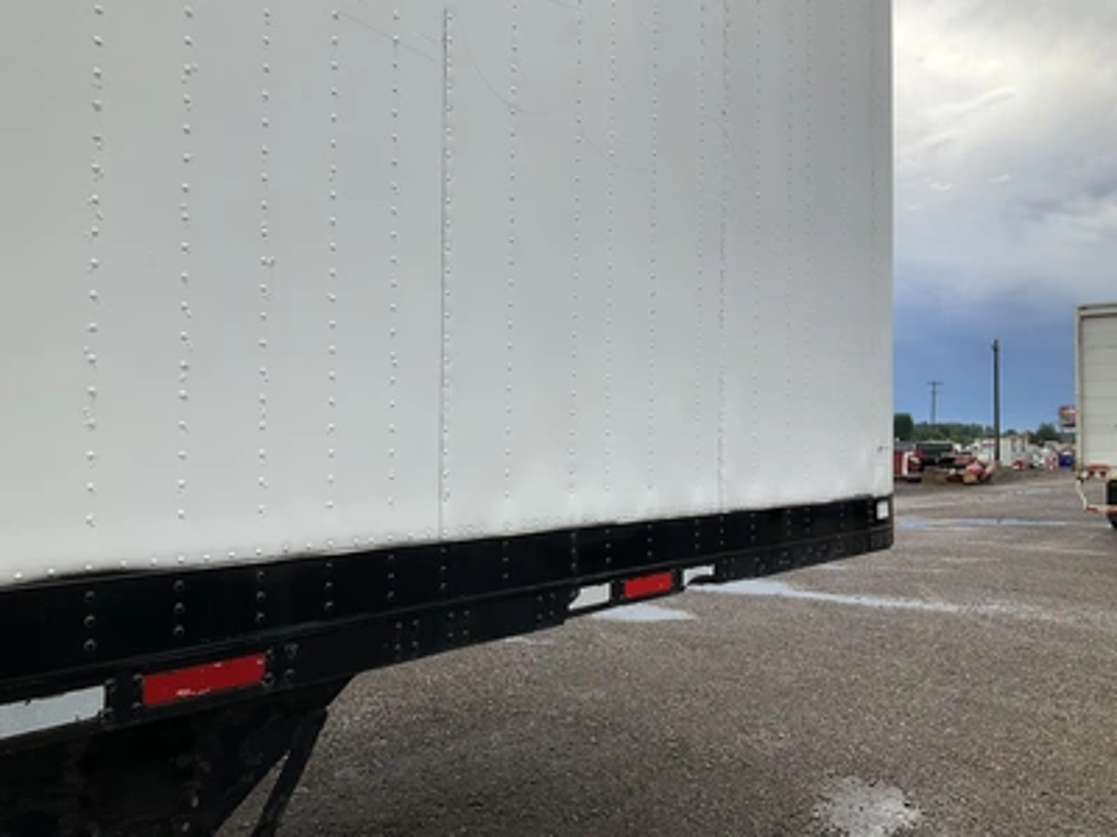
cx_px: 558
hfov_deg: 61.7
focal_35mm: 29
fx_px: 936
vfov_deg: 48.2
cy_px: 418
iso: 25
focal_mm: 3
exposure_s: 1/1098
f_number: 1.8
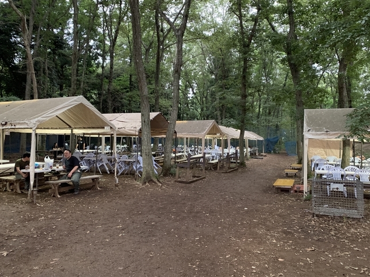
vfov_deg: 51.4
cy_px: 134
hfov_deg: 65.3
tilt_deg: +1.3
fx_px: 289
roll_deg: -1.7
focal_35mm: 27
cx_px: 192
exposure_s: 1/25
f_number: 1.8
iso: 500
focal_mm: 4.25
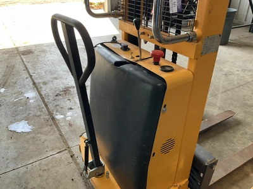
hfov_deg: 61.7
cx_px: 126
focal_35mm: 29
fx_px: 212
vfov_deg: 48.2
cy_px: 94
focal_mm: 3
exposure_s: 1/122
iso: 25
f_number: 1.8
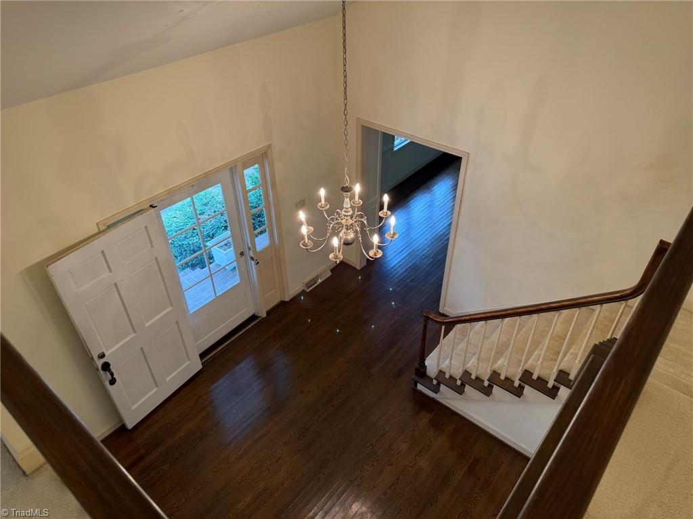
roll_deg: +1.4
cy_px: 260
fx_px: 480
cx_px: 346
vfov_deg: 56.8
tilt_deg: -38.9
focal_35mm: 24
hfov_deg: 71.6
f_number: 1.78
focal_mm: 6.76
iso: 160
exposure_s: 1/60
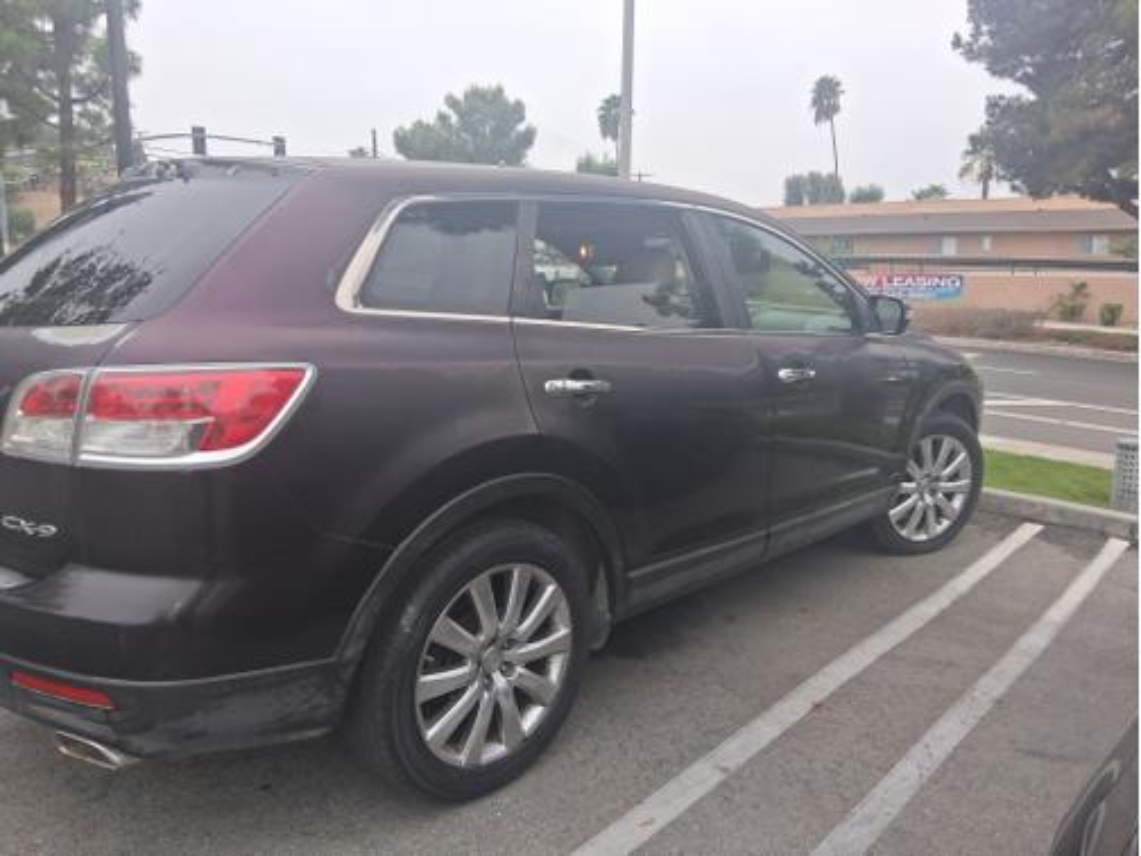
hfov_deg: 67.3
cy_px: 428
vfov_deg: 53.1
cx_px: 570
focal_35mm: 26
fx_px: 857
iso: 50
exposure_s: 1/100
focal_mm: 3.98
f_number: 1.8
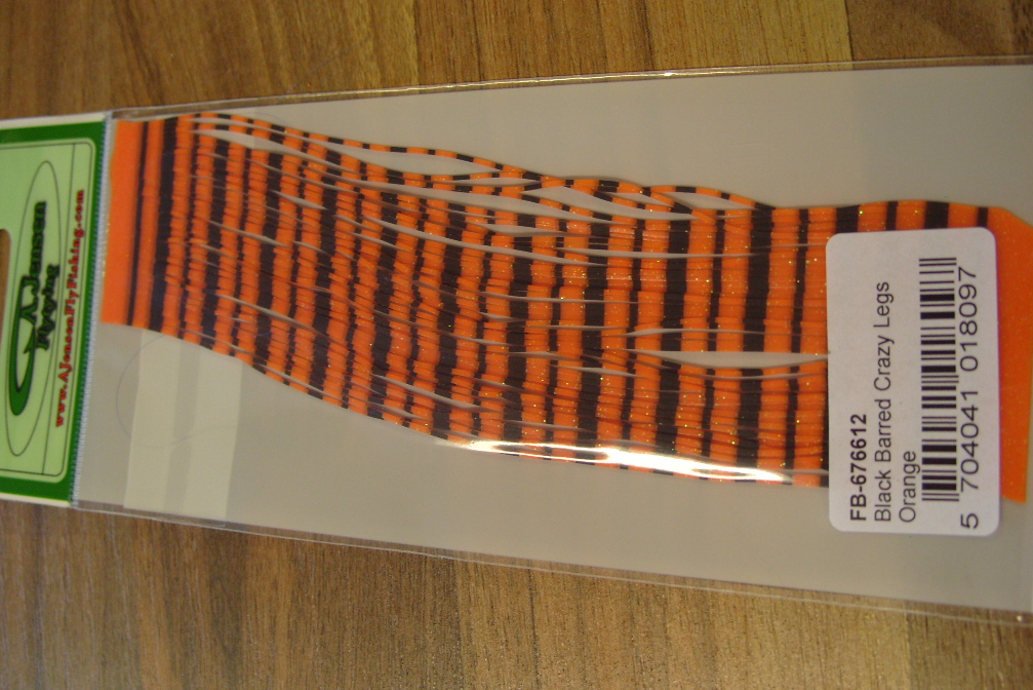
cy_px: 365
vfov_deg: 36.0
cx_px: 519
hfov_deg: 51.9
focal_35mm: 37
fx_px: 1062
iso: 120
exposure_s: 1/45
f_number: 2.8
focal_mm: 7.8
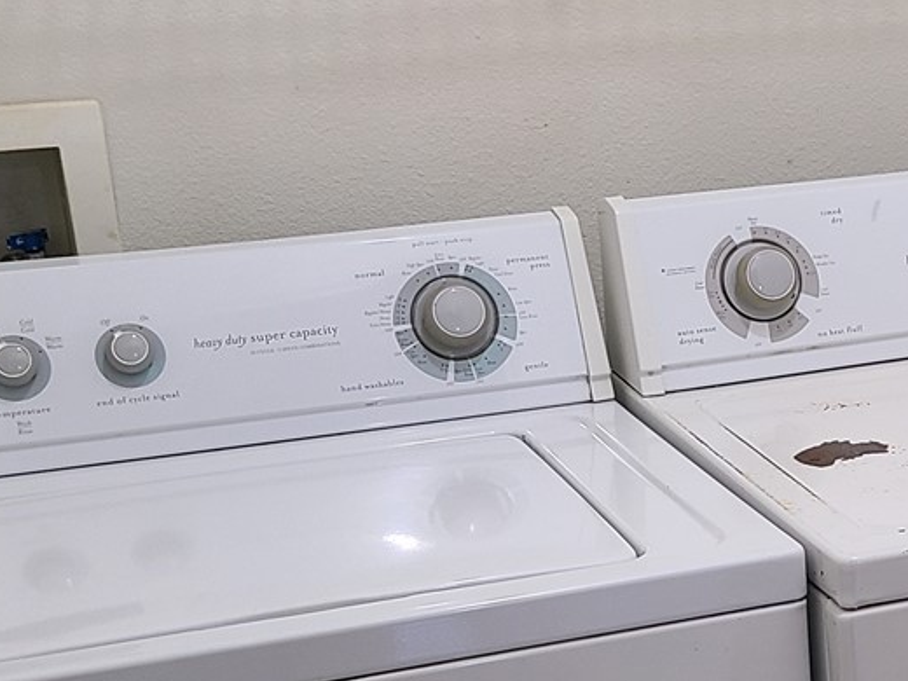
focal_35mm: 80
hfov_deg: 23.1
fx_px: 2098
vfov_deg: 18.2
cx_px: 983
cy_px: 569
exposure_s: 1/60
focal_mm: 5.4
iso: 125
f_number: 1.8
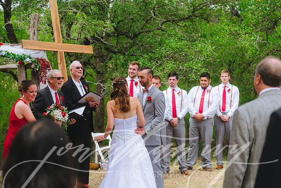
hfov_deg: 28.8
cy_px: 94
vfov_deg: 19.5
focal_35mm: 70
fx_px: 546
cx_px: 140
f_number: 2.8
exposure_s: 1/400
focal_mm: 70
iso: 31
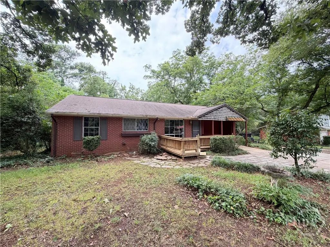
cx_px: 165
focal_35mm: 14
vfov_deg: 85.7
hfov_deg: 102.1
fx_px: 133
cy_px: 124
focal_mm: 2.22
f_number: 2.2
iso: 64
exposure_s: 1/121
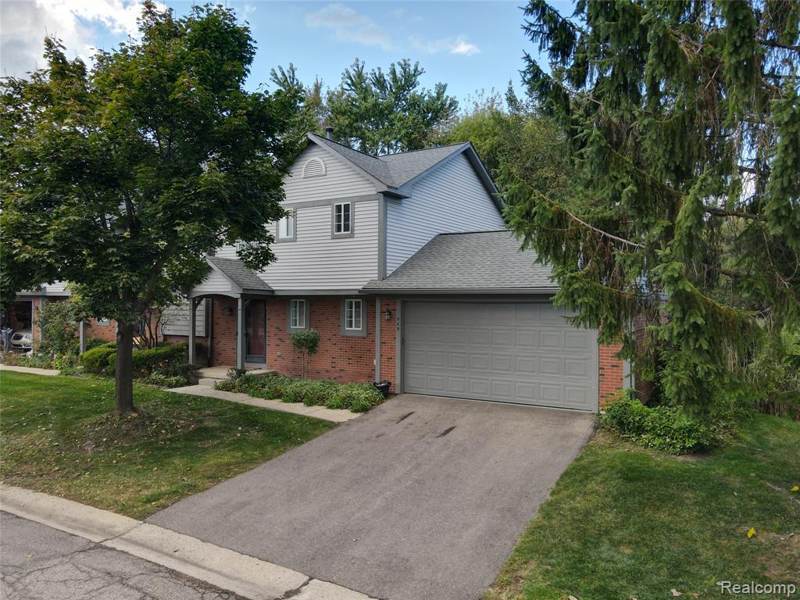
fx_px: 555
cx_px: 400
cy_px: 300
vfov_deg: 56.8
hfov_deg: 71.6
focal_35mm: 24
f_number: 2.8
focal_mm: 4.5
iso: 100
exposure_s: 1/80
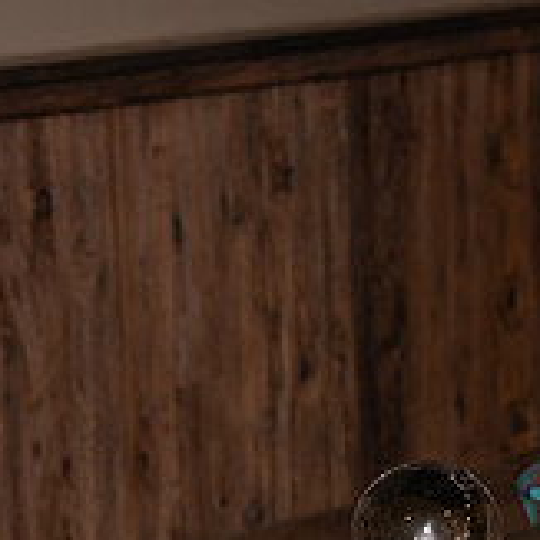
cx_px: 93
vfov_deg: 10.1
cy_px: 562
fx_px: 3036
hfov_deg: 10.1
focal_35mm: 172
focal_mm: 57
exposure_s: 1/125
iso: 1250
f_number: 4
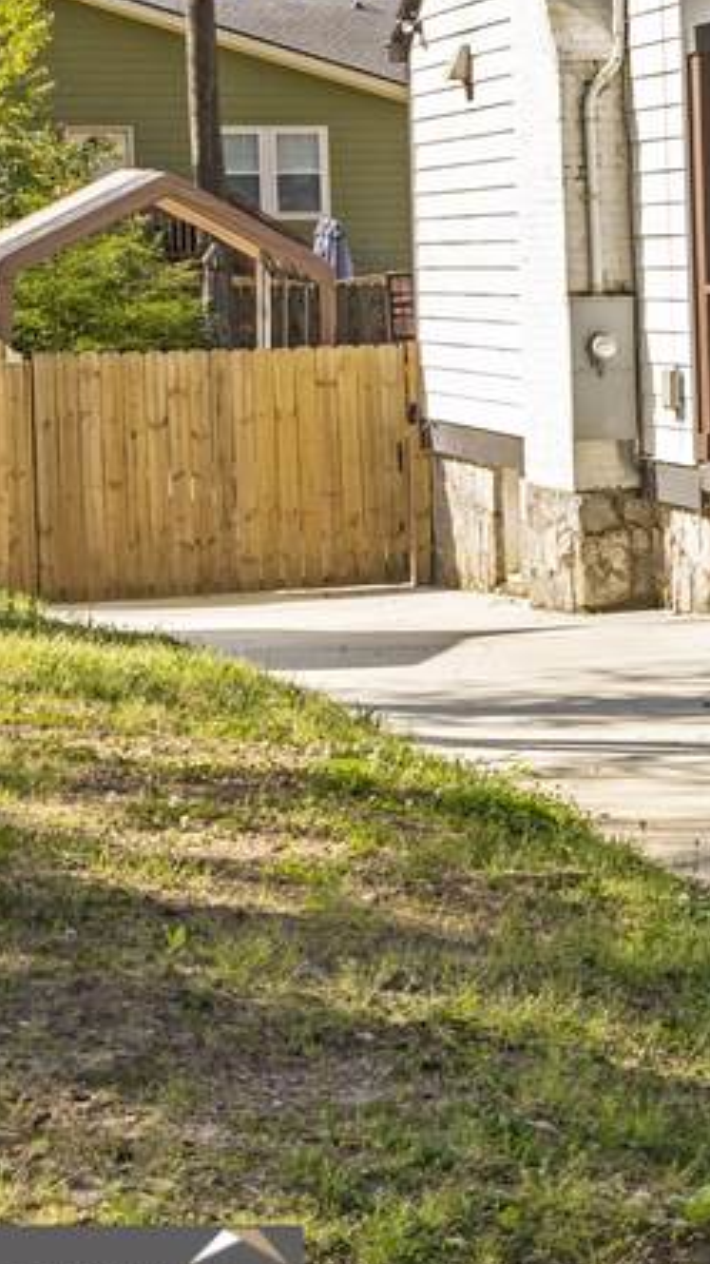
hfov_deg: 9.9
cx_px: 1765
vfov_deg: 19.8
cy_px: 128
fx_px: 3550
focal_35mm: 106
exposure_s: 1/1000
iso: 640
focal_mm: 35
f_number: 8
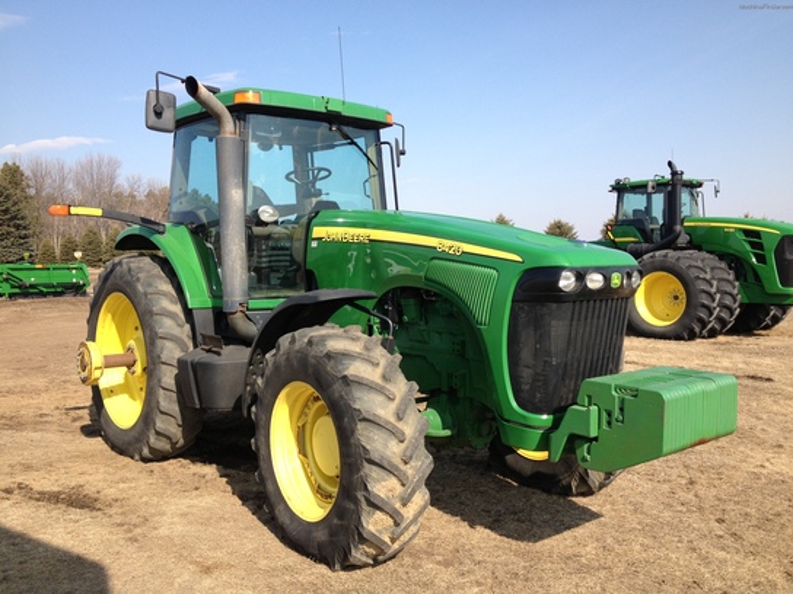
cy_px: 297
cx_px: 396
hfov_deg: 52.6
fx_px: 802
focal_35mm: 35
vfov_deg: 40.7
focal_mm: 4.28
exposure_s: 1/1175
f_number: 2.4
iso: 50
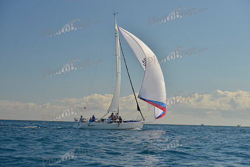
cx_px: 125
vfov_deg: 19.5
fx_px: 486
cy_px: 84
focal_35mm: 70
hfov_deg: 28.8
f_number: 7.1
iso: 200
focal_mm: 70
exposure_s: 1/640
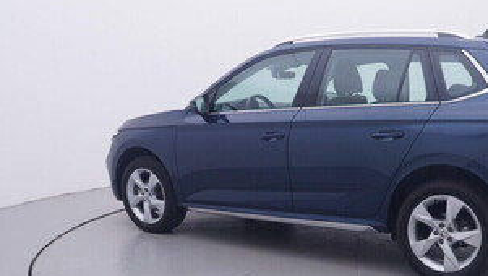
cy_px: 243
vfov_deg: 27.0
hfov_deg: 46.3
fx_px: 556
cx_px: 340
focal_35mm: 43
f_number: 5
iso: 200
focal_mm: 15
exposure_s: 1/80
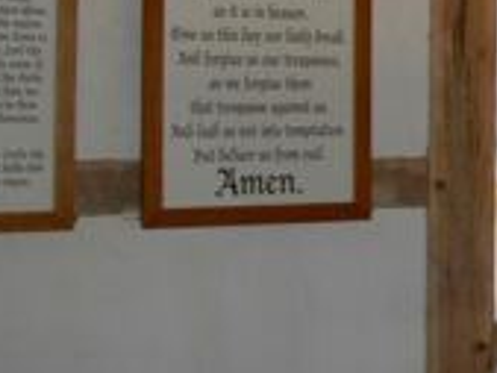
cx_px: 662
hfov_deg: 18.5
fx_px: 1408
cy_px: 43
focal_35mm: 98
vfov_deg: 15.0
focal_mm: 18
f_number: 3.5
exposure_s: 1/60
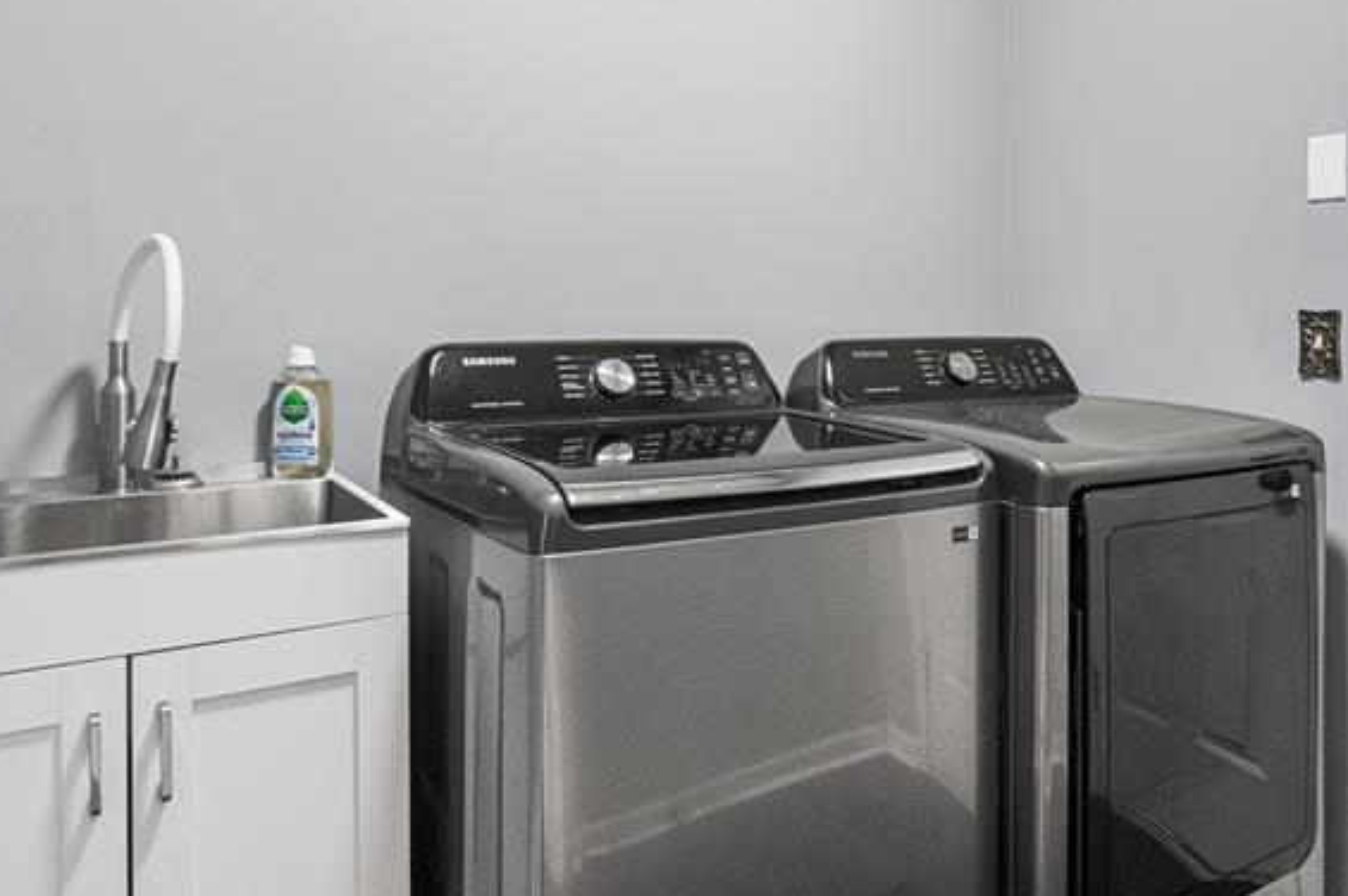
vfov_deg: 43.4
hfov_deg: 61.6
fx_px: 1119
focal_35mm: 30
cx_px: 811
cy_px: 341
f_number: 8
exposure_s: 1/30
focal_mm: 16.5
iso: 8000
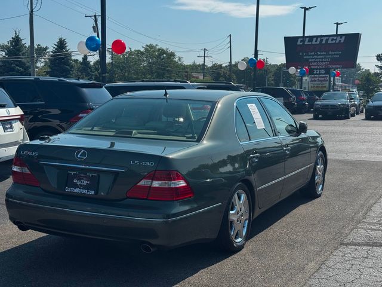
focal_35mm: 48
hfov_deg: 39.7
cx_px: 191
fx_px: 530
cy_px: 144
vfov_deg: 30.3
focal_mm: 6.76
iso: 64
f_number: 1.78
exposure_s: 1/5376
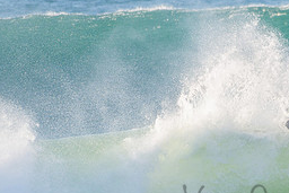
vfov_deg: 1.2
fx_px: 9092
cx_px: 299
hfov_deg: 1.8
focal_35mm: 1132
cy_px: 192
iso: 280
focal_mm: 500
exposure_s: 1/1600
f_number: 5.6
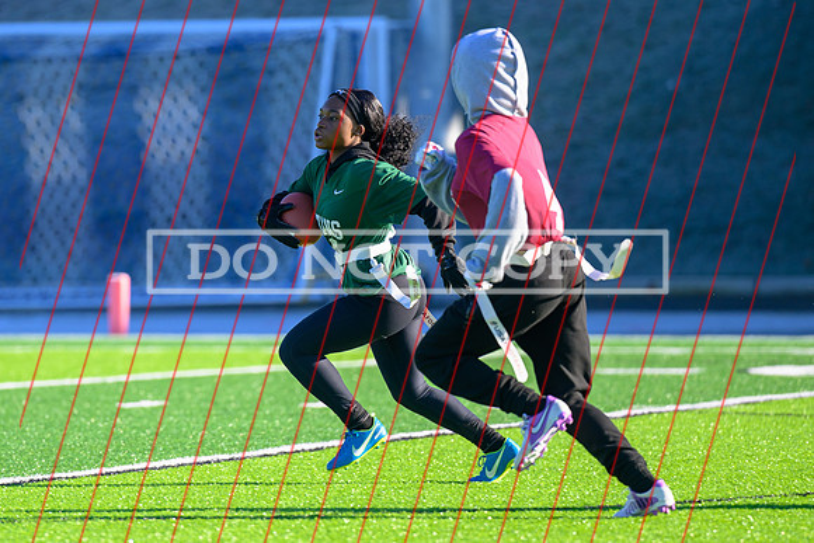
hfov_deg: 5.6
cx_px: 327
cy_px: 313
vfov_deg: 3.7
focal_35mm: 370
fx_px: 8360
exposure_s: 1/1250
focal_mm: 200
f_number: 2.8
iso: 220
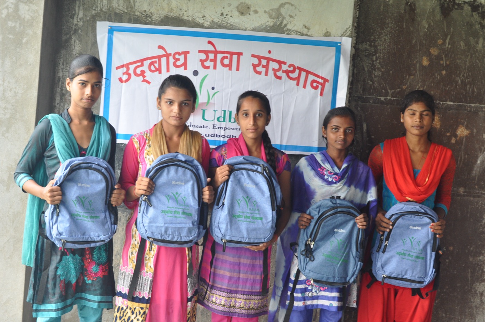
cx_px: 242
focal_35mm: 52
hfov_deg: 37.9
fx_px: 706
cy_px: 161
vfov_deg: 25.7
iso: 640
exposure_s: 1/25
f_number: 6.3
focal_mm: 35
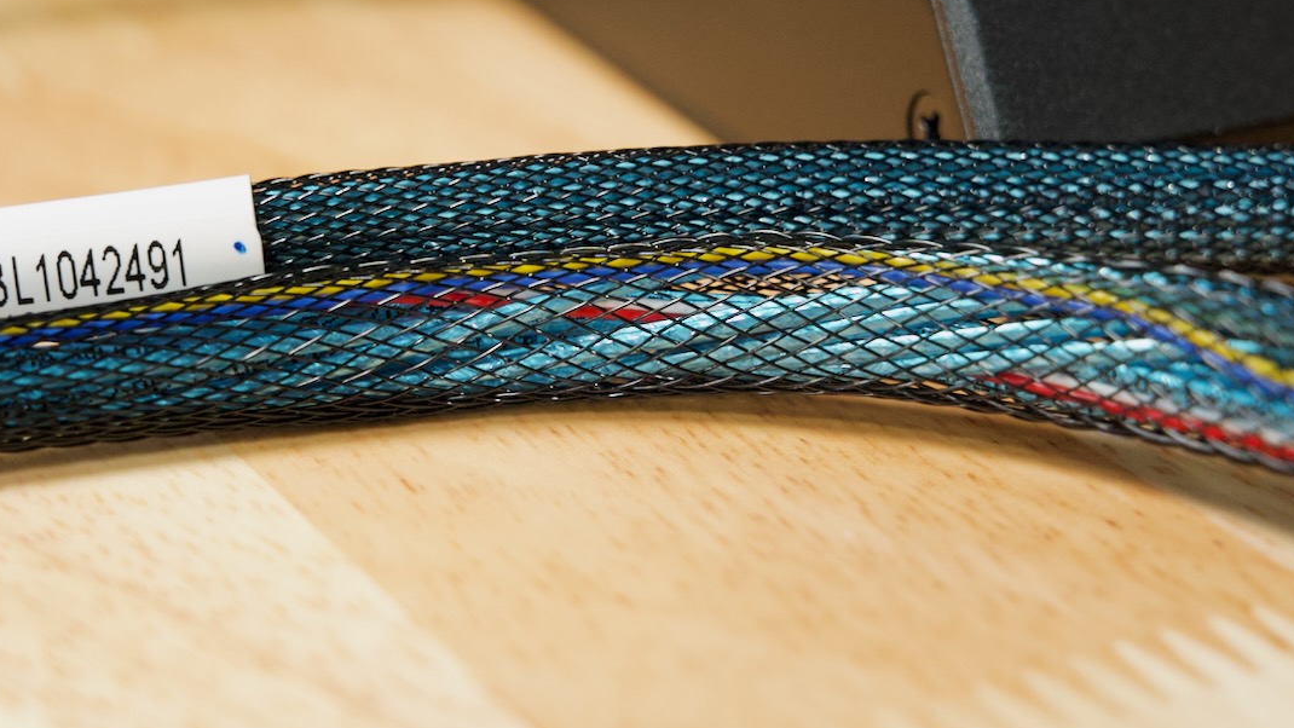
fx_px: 3294
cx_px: 588
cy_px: 314
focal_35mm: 96
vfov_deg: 12.6
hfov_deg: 22.2
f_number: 8
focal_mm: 70
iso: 6400
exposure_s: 1/60
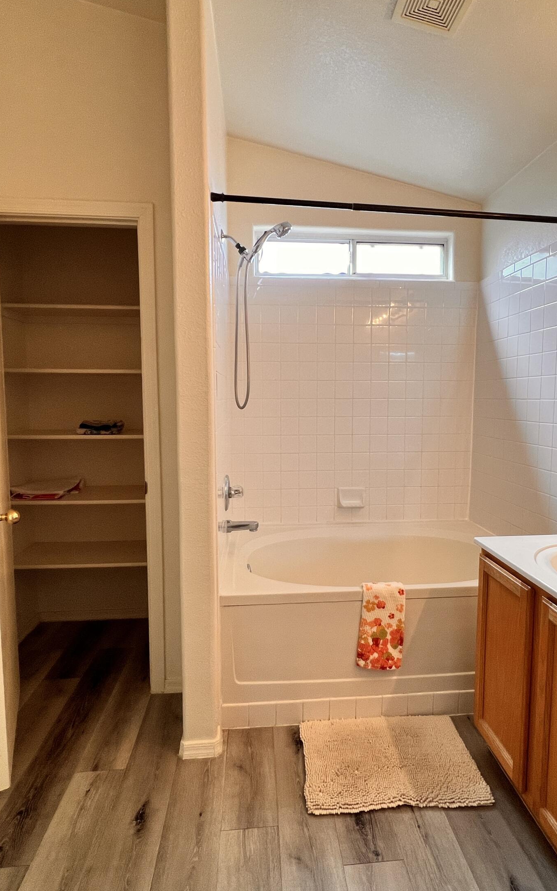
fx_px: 461
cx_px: 308
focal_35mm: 19
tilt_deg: -5.3
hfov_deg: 62.1
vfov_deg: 88.0
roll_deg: -0.3
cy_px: 443
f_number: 1.8
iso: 80
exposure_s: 1/120
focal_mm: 1.57
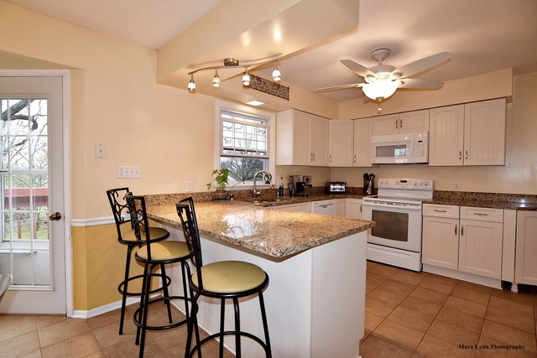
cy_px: 179
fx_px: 246
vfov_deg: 72.1
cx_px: 268
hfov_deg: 95.0
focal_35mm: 16
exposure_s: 1/100
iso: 560
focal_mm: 11
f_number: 5
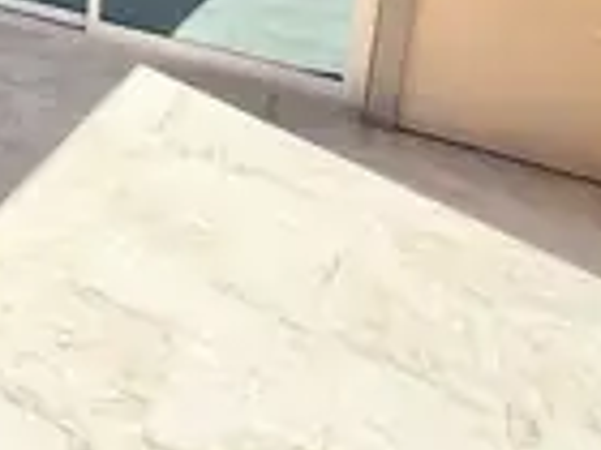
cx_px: -82
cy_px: -120
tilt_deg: -9.6
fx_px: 694
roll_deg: -1.4
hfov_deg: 37.8
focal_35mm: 40
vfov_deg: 29.6
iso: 50
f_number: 2.2
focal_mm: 2.22
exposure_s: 1/502
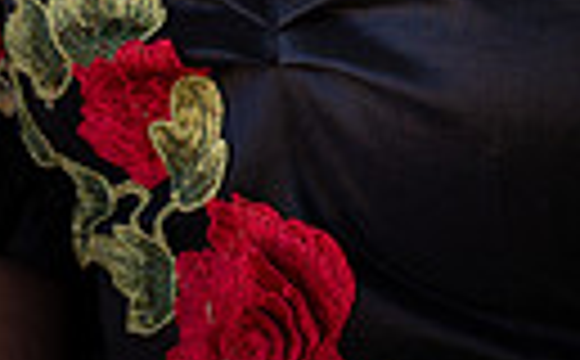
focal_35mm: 303
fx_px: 4779
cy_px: -608
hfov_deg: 6.9
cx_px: 540
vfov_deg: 4.2
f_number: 4.5
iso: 100
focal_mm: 85
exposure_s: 1/125
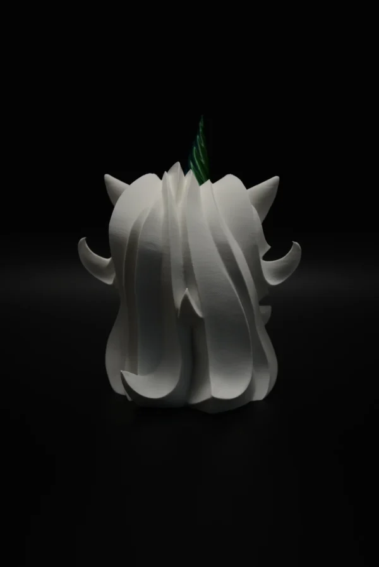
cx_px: 190
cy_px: 284
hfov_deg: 23.8
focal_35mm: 57
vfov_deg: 35.0
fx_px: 899
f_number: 5.6
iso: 400
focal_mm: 38
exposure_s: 1/125
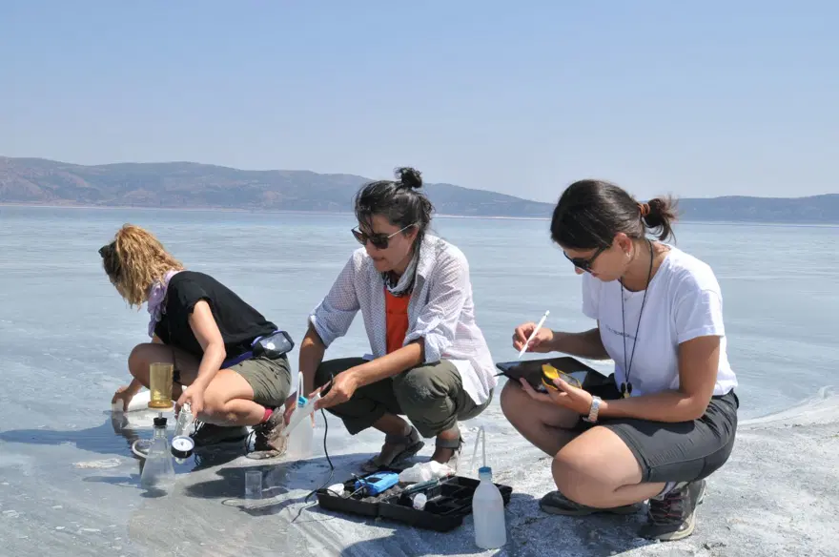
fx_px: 1012
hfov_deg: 45.0
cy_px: 278
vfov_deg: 30.8
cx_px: 420
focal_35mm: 44
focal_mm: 29
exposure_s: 1/640
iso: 500
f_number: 13
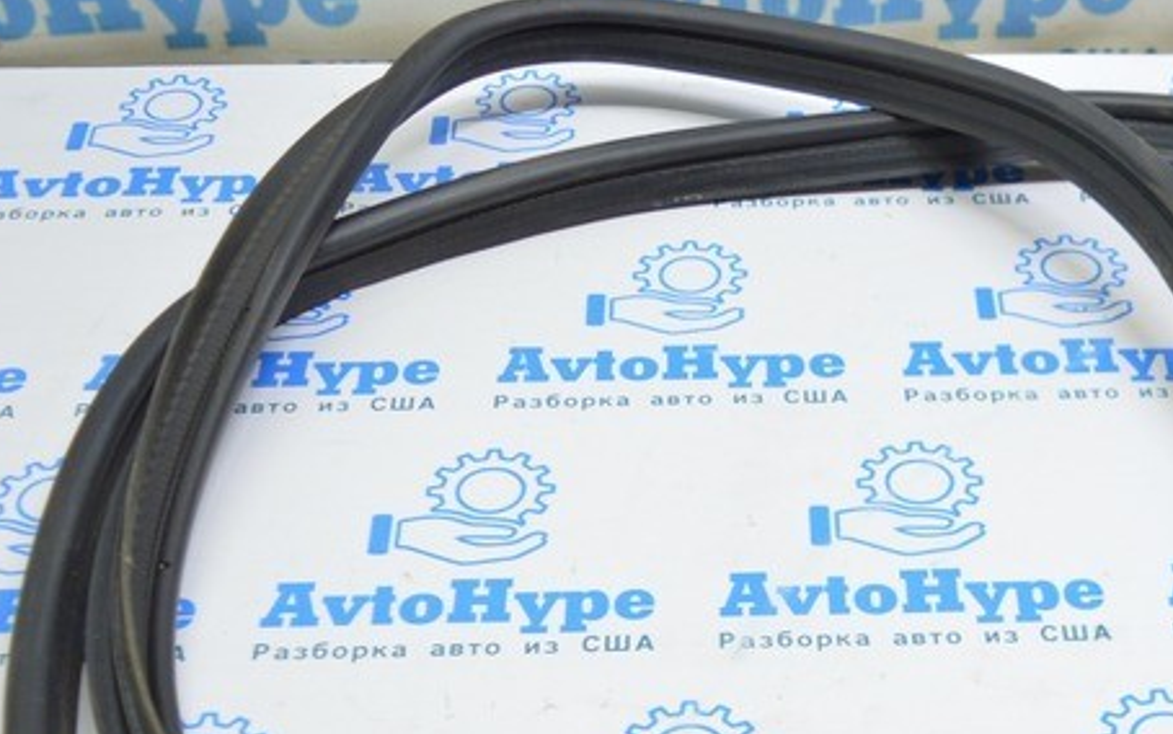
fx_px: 1983
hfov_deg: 32.5
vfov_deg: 20.3
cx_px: 827
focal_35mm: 62
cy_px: 733
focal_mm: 18
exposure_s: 1/50
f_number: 3.5
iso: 400
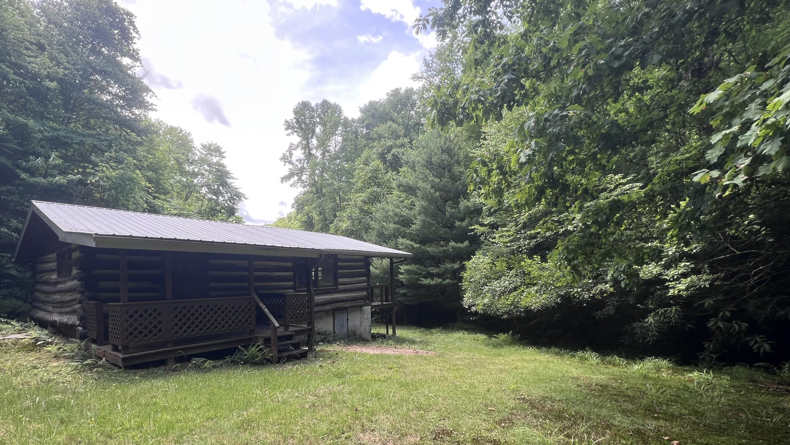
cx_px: 360
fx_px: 335
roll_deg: +2.3
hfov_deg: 99.1
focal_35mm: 16
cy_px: 269
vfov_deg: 66.4
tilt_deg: +4.3
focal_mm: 1.57
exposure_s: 1/229
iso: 32
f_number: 1.8
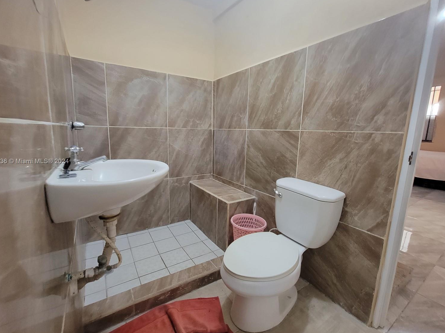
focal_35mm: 14
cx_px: 213
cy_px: 162
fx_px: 180
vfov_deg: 85.6
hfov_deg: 102.0
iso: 640
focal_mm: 2.2
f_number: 2.2
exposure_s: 1/24
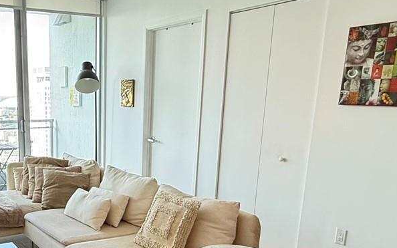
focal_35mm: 40
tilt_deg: -14.3
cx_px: 86
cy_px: 201
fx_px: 433
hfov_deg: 47.0
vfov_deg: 31.1
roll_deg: -0.9
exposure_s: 1/120
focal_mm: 2.22
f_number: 2.2
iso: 200
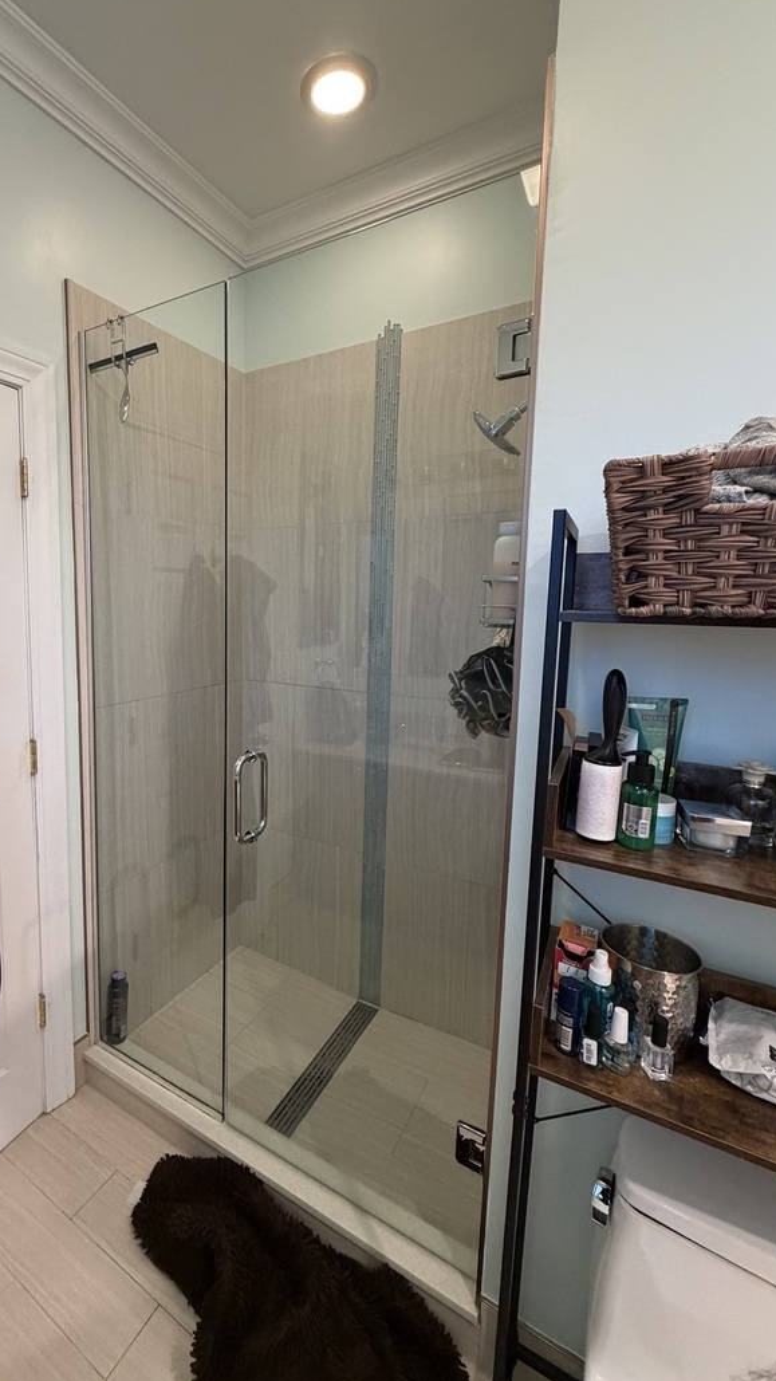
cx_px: 264
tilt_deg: -7.0
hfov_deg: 65.4
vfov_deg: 99.3
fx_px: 586
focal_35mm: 16
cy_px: 664
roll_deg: -0.8
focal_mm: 2.22
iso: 400
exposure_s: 1/60
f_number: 2.2
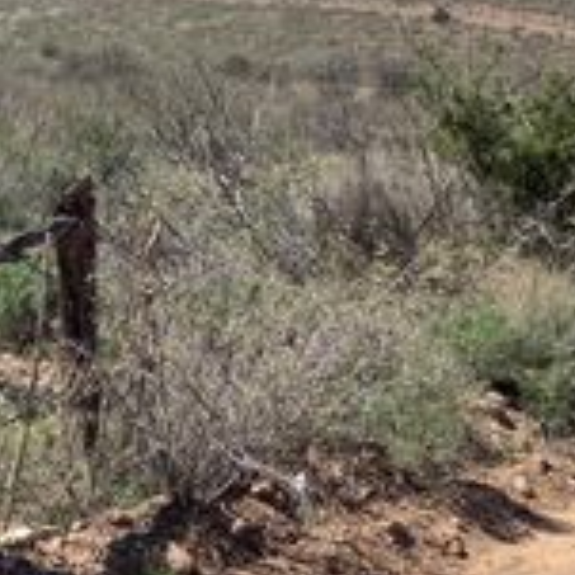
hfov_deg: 18.7
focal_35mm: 91
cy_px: 139
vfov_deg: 18.9
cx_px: 30
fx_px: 1710
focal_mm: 3.3
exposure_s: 1/1294
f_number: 2.4
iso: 25
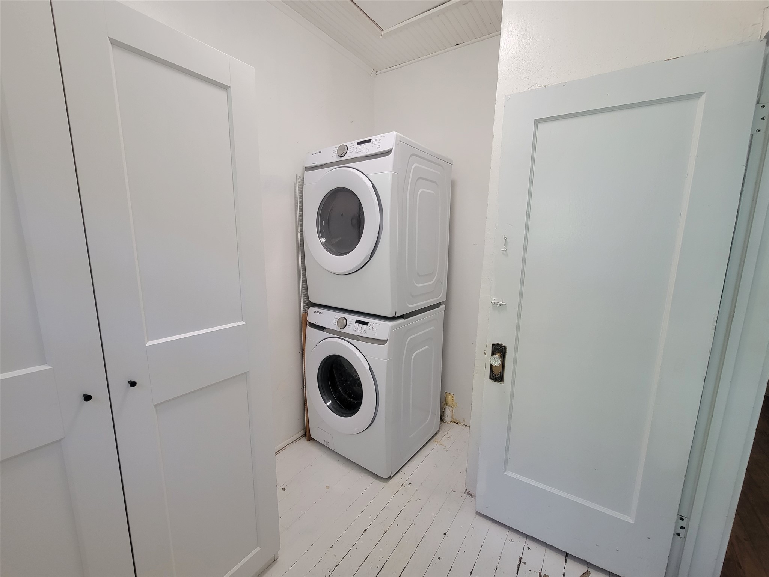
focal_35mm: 13
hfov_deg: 106.2
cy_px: 288
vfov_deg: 89.9
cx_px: 384
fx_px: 289
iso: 125
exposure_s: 1/60
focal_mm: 2.2
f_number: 2.2
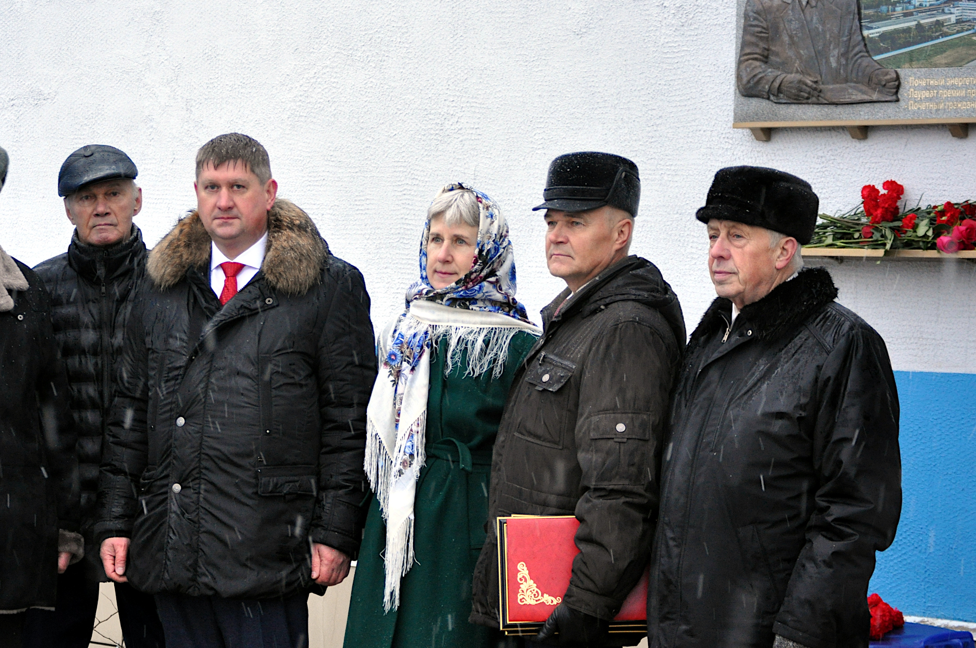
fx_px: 2969
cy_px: 265
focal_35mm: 110
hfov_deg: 18.7
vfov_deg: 12.5
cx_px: 404
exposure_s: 1/60
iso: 800
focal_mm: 55
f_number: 4
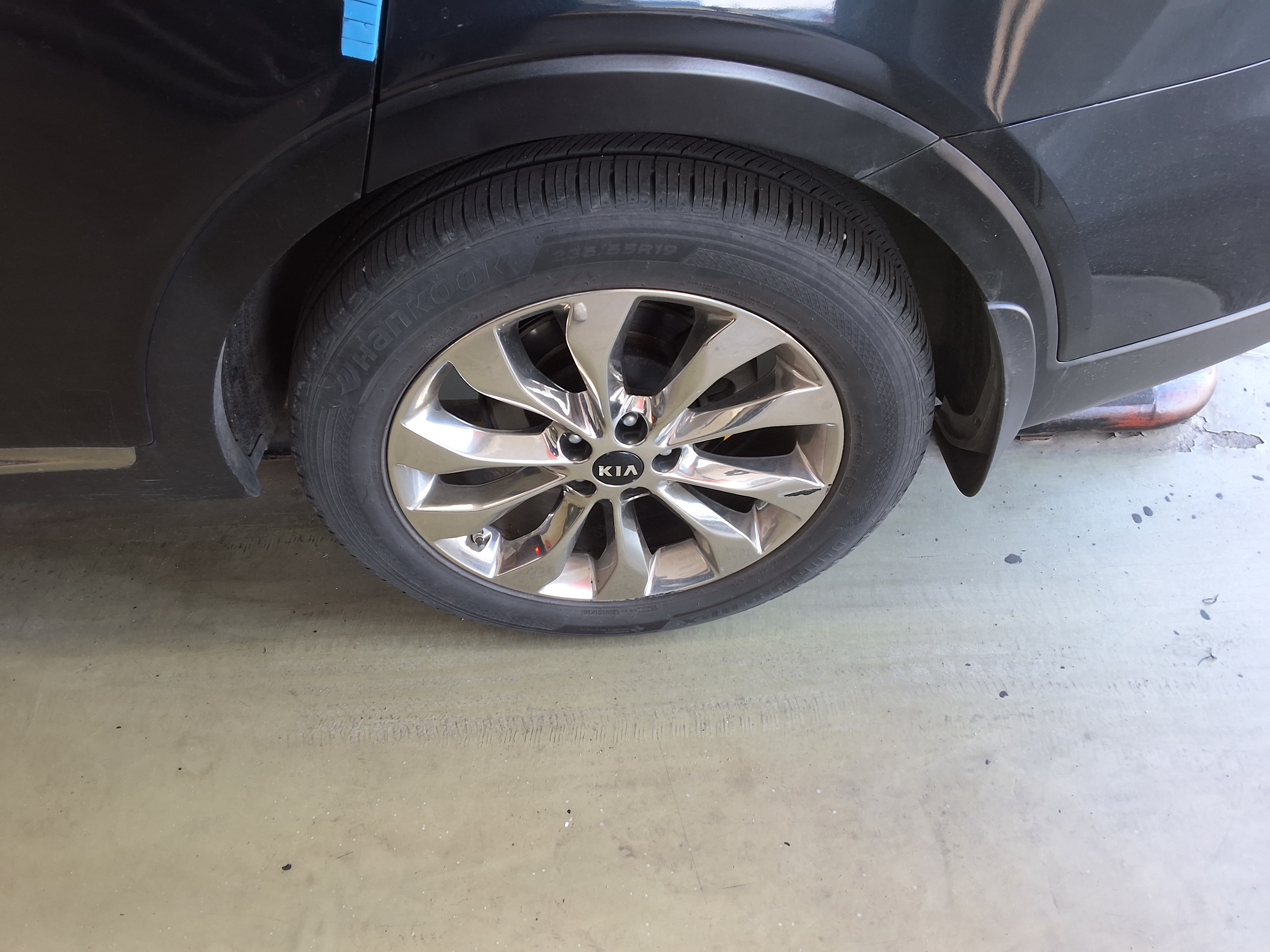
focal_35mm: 28
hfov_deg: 63.4
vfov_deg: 49.7
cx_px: 635
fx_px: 1027
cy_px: 476
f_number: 1.9
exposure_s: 1/60
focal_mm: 2.91
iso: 40
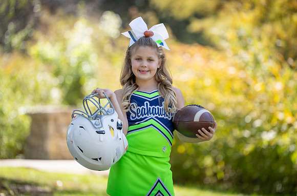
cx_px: 153
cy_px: 94
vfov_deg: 8.2
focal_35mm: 165
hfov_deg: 12.5
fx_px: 1357
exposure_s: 1/400
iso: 100
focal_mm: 157
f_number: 2.8
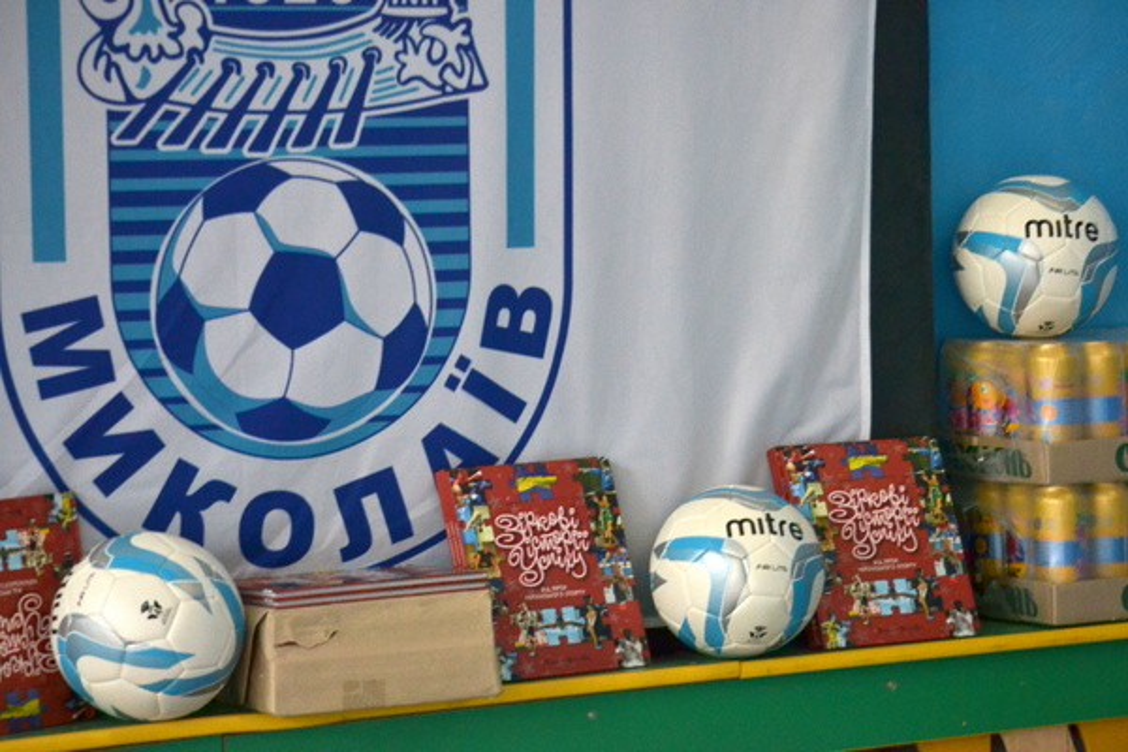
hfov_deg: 20.9
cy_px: 376
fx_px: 3055
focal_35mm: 98
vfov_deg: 14.0
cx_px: 564
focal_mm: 65
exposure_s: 1/125
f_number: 4.5
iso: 1600
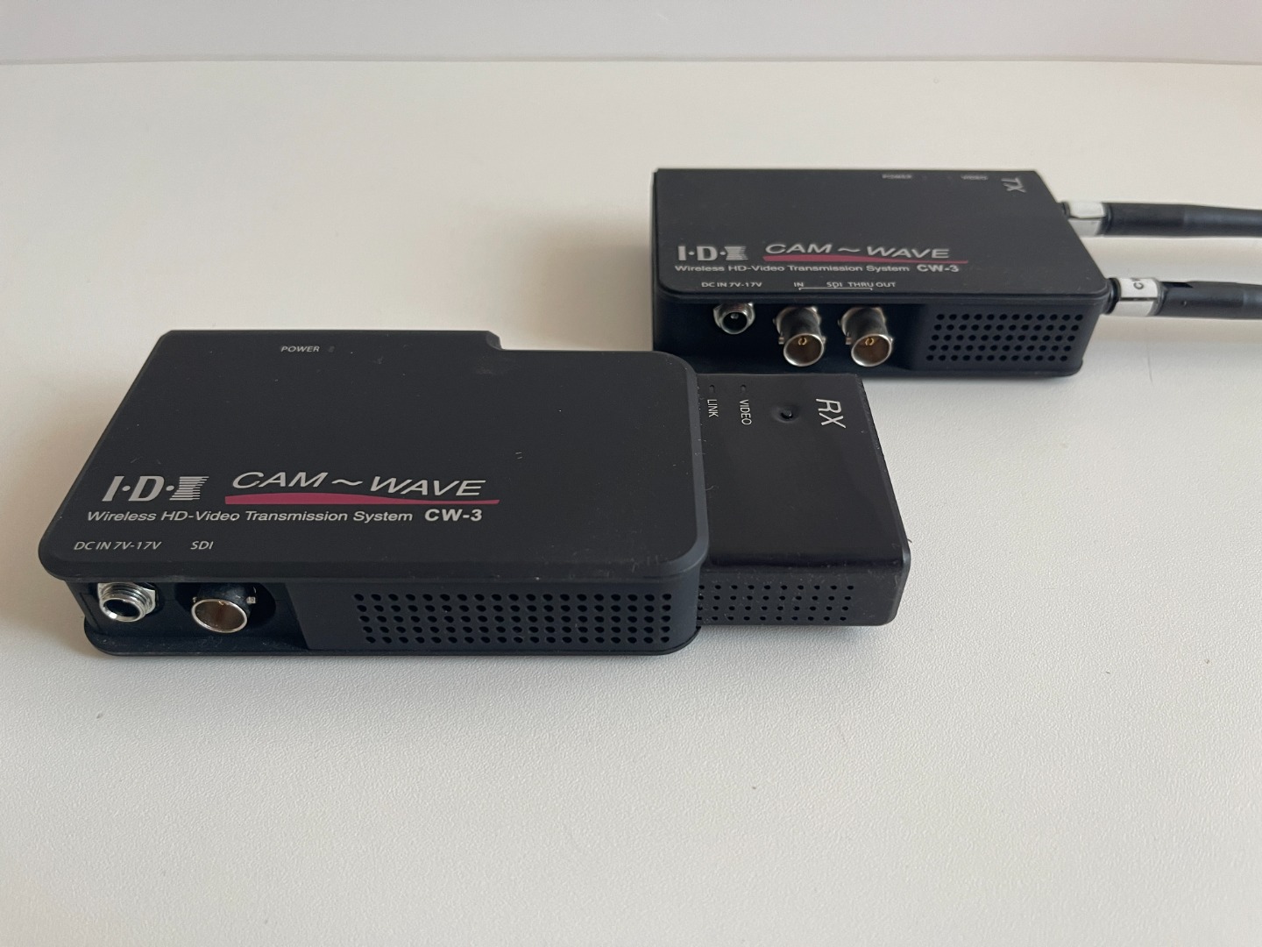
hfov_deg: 69.4
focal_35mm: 25
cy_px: 474
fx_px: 911
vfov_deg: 54.9
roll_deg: -0.2
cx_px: 631
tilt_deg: -44.0
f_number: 1.6
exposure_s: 1/71
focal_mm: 5.1
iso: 125
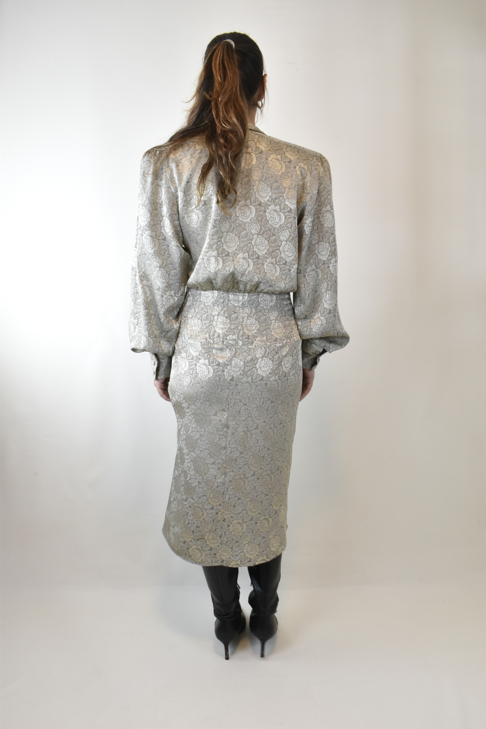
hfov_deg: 47.9
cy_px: 364
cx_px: 243
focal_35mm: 27
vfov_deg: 67.4
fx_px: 547
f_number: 13
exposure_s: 1/30
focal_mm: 18
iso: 1000
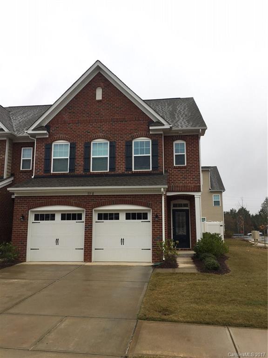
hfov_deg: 48.2
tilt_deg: +10.0
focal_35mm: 29
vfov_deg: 61.7
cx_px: 134
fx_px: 299
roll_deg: +0.0
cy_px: 179
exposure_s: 1/430
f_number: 2.2
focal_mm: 4.15
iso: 25
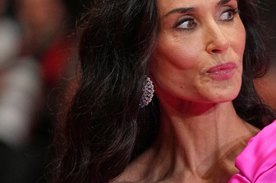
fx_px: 4532
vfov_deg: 2.3
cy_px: 153
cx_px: 223
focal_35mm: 592
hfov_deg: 3.5
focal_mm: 194
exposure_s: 1/1000
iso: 2500
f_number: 2.8
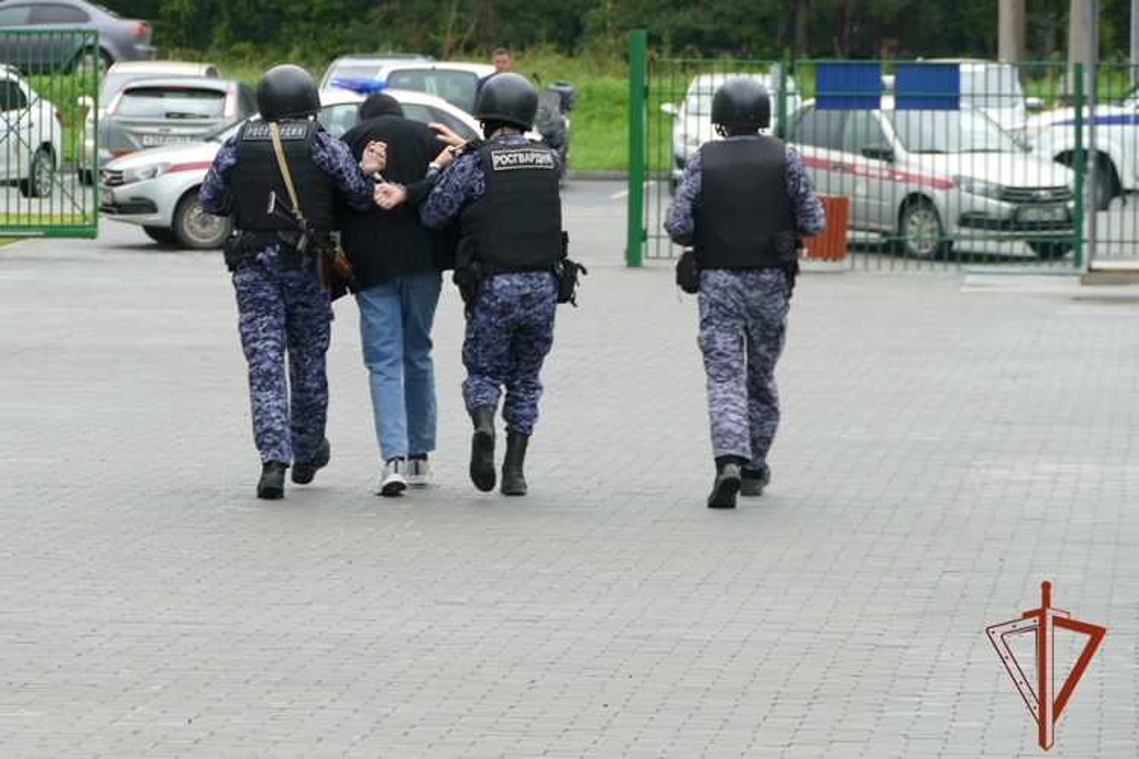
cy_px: 380
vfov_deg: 6.9
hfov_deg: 10.3
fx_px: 6327
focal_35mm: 200
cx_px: 570
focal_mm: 73
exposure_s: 1/200
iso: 125
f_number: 4
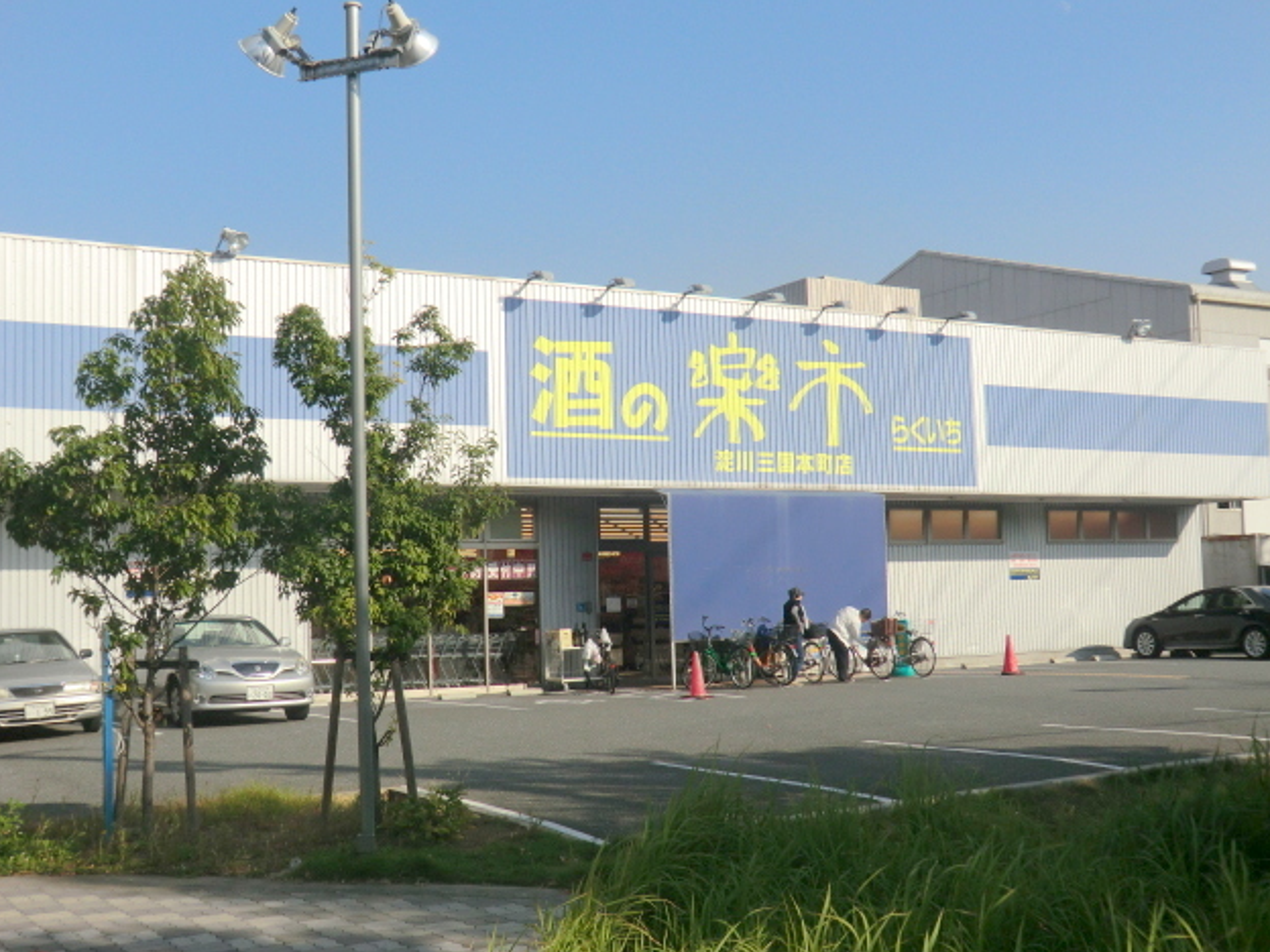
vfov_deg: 35.1
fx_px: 1504
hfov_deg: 45.8
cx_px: 631
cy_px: 484
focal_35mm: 41
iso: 64
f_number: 8.8
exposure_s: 1/200
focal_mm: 7.1
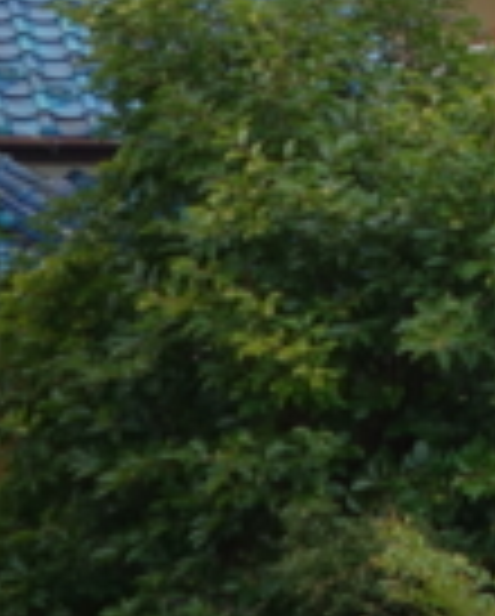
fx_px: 9995
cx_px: 1620
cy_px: -398
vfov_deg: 3.5
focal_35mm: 547
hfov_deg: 2.8
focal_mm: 37.1
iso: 125
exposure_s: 1/640
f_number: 5.6
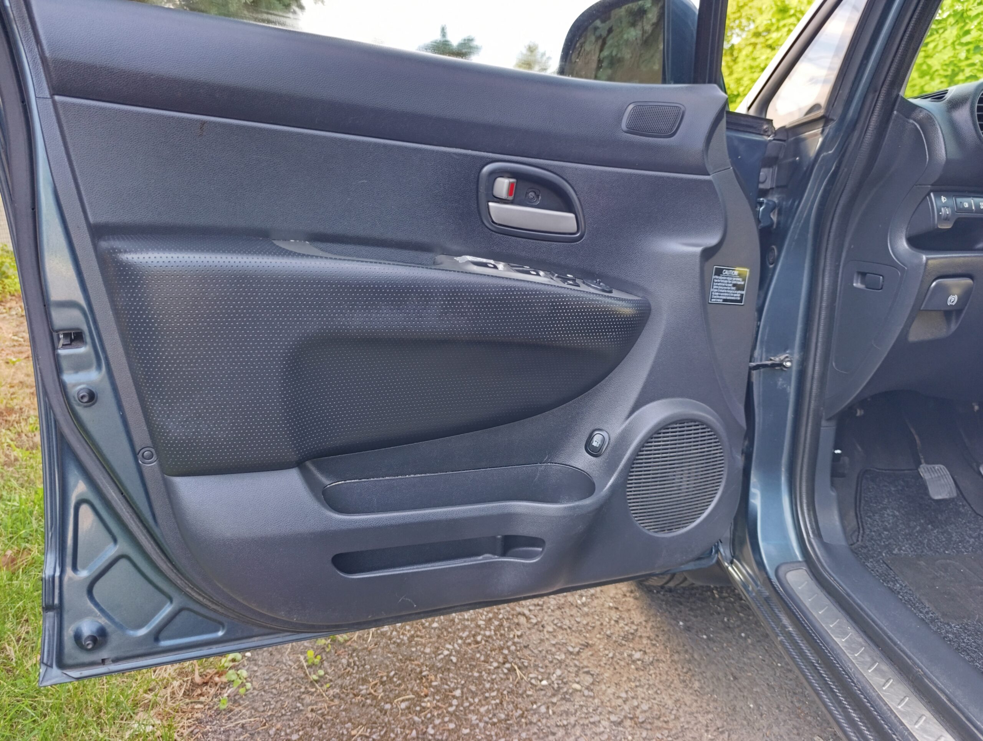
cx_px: 492
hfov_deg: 73.8
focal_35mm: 23
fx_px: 654
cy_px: 370
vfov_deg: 59.0
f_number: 1.6
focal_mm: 6.14
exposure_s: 1/100
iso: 500
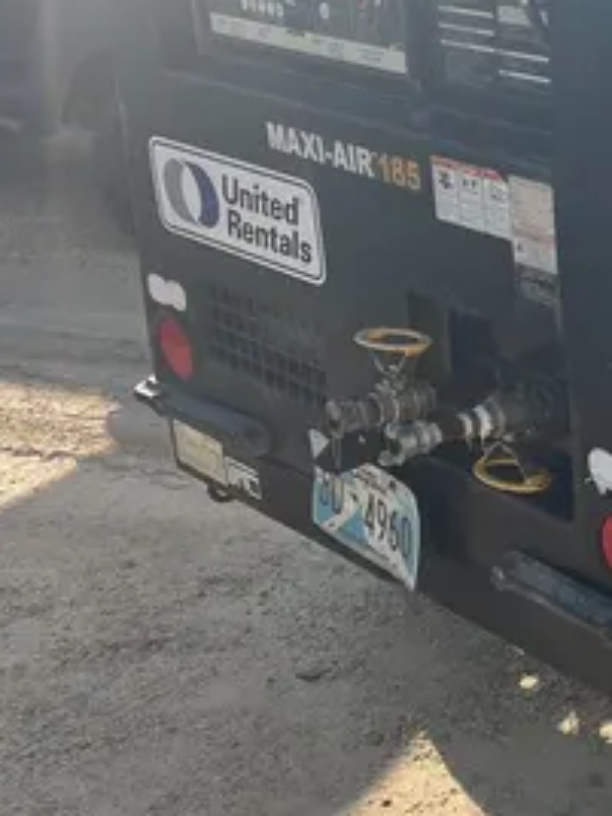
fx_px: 1674
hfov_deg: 19.7
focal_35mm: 71
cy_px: 501
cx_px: 694
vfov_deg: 27.3
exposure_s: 1/2222
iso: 50
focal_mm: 5.1
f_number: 1.6
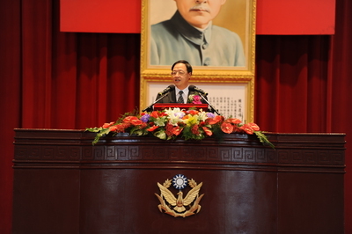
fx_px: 1954
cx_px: 176
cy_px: 117
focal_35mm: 200
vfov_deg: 6.9
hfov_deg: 10.3
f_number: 2.8
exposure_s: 1/125
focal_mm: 200
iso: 500
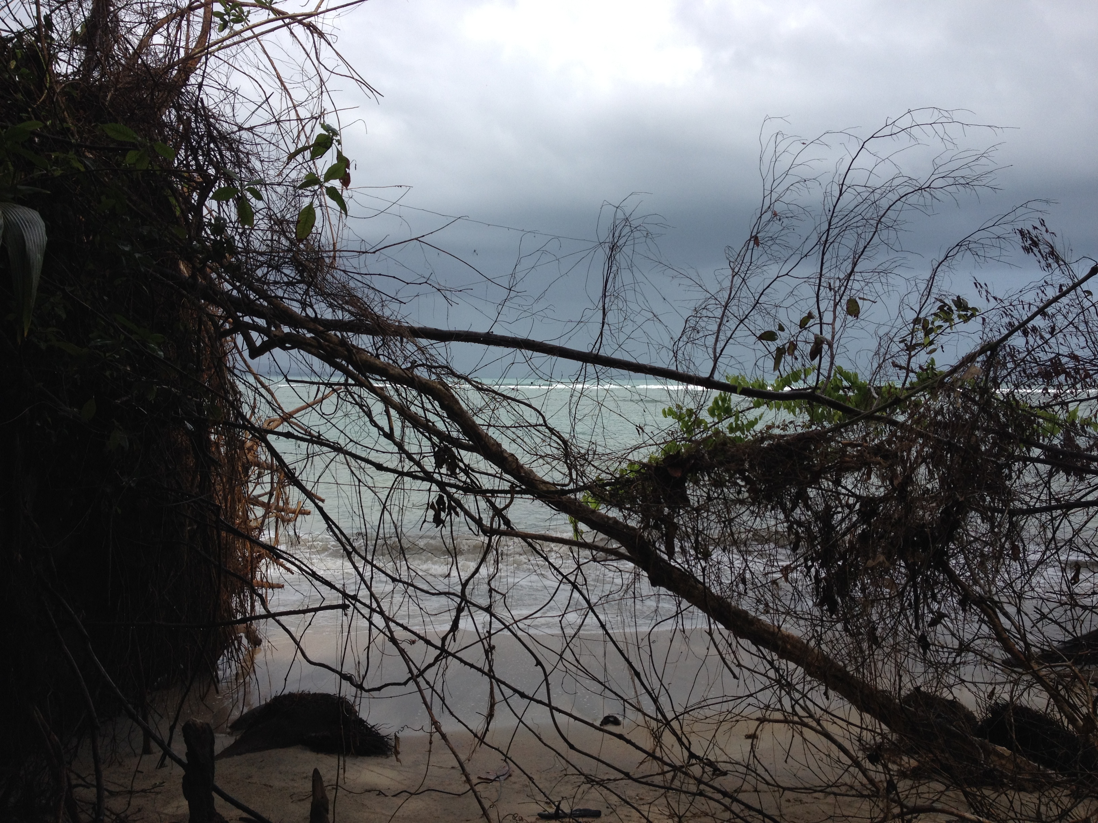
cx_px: 549
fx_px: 1110
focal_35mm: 35
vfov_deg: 40.7
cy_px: 412
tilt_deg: -5.3
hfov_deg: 52.6
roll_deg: -0.5
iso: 50
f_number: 2.4
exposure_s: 1/2304
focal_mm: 4.28
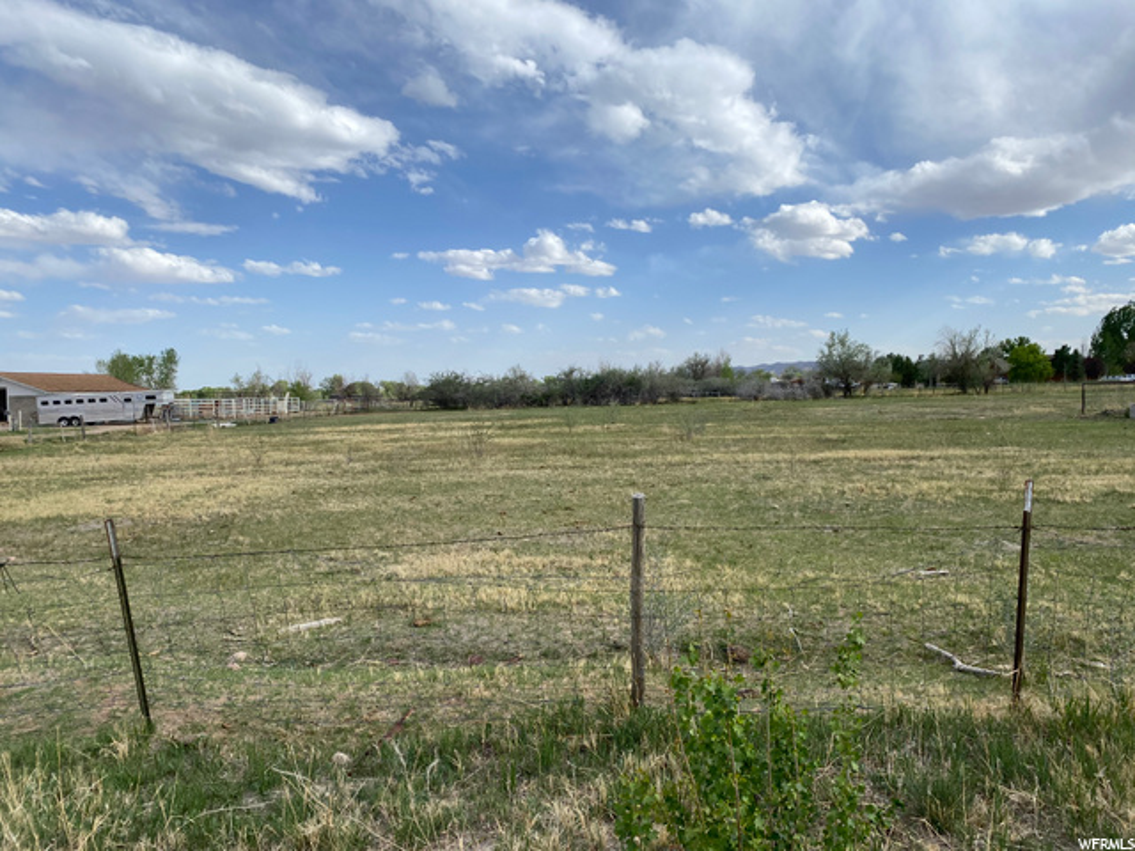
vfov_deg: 53.1
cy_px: 426
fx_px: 852
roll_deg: +0.4
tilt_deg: -3.3
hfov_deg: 67.3
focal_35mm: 26
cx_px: 568
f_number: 1.8
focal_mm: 4.25
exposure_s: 1/2890
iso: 32
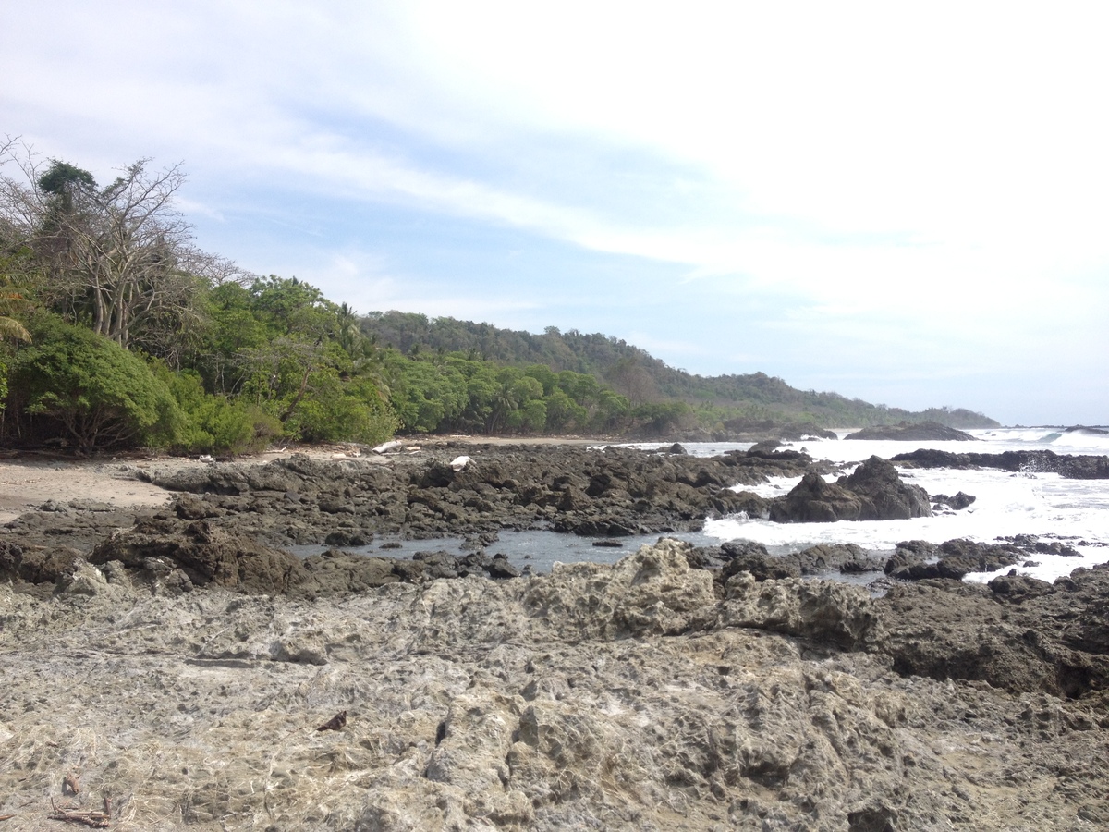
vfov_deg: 40.7
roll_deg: +0.9
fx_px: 1121
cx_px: 554
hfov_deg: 52.6
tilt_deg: -1.7
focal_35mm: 35
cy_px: 416
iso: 50
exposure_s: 1/1672
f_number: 2.4
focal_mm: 4.28
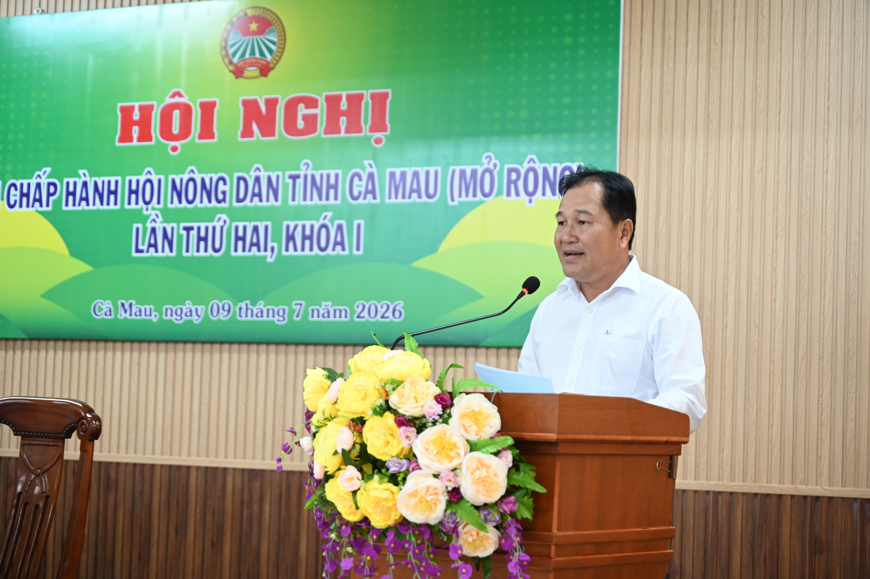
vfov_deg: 18.2
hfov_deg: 27.0
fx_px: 1811
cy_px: 290
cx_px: 435
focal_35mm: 75
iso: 1100
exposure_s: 1/125
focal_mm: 75
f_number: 2.8
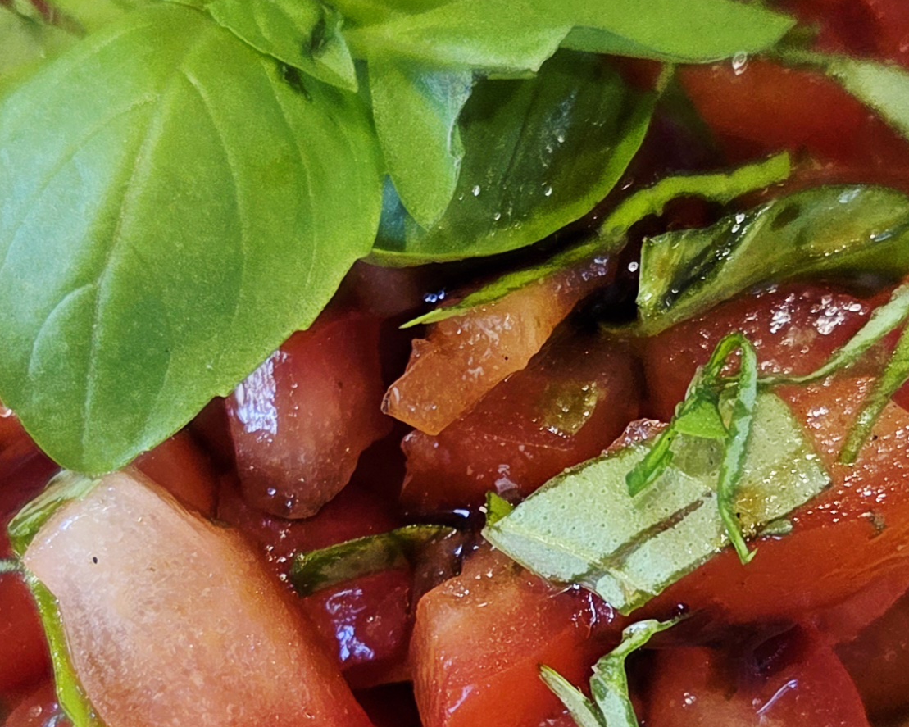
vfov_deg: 28.4
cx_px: 608
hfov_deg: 35.0
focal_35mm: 53
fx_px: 1426
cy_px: 244
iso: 64
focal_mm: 5.4
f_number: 1.8
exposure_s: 1/101
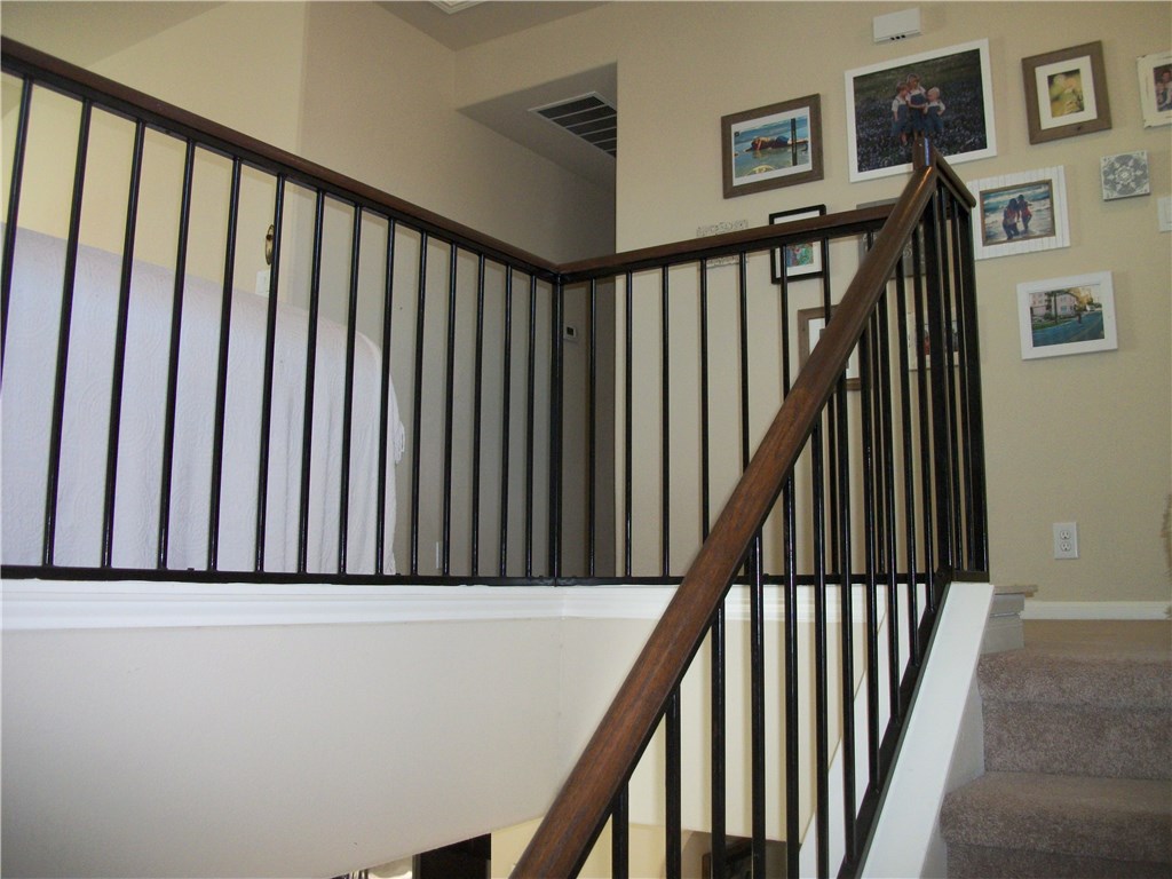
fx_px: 1083
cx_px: 586
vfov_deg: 44.2
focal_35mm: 32
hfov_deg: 56.8
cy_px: 440
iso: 160
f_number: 2.9
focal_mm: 5.7
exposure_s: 1/30
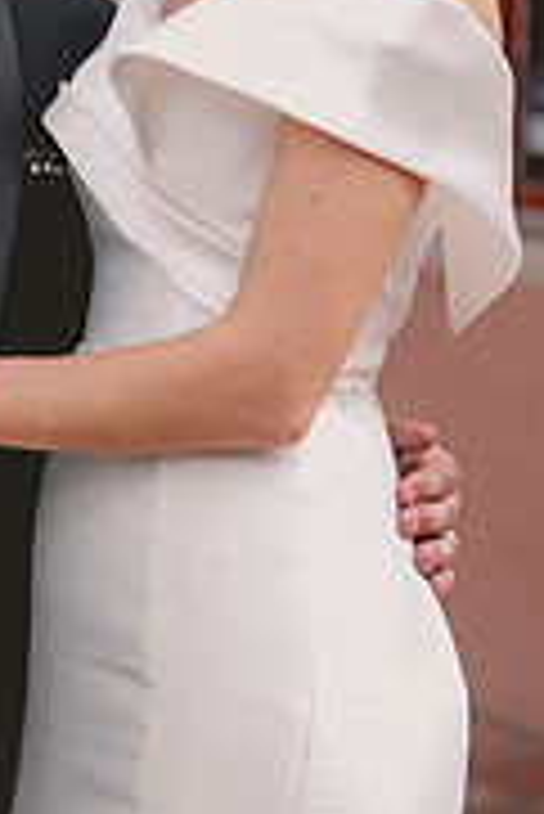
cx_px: -25
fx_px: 2805
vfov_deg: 16.5
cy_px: 297
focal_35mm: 124
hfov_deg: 11.0
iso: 64
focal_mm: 50
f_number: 2.2
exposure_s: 1/500
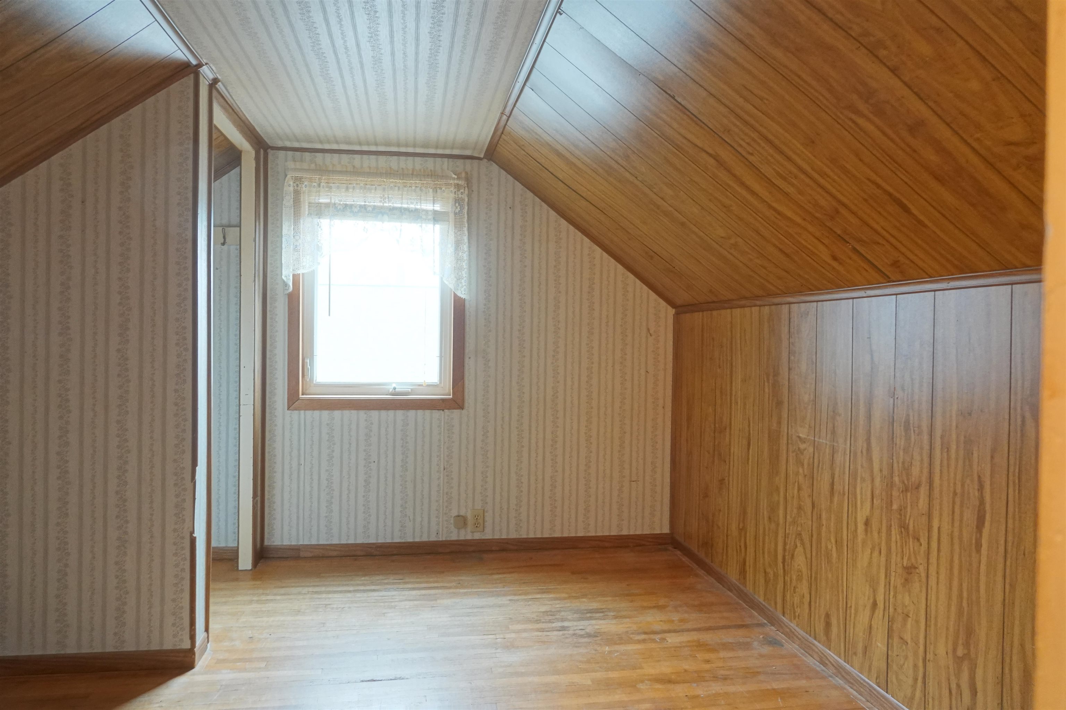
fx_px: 711
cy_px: 355
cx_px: 533
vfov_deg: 53.1
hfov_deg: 73.7
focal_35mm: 24
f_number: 2.5
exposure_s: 1/30
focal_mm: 8.8
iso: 1250
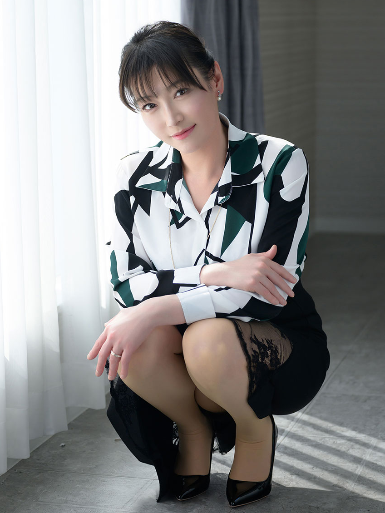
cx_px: 193
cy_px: 237
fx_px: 1453
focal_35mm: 98
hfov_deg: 15.1
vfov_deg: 20.0
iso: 320
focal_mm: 60
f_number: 2.8
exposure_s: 1/250
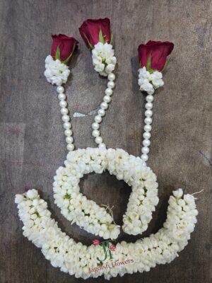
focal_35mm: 23
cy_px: 142
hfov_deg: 58.9
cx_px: 106
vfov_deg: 73.9
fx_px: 188
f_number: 1.7
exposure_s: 1/101
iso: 400
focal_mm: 6.3
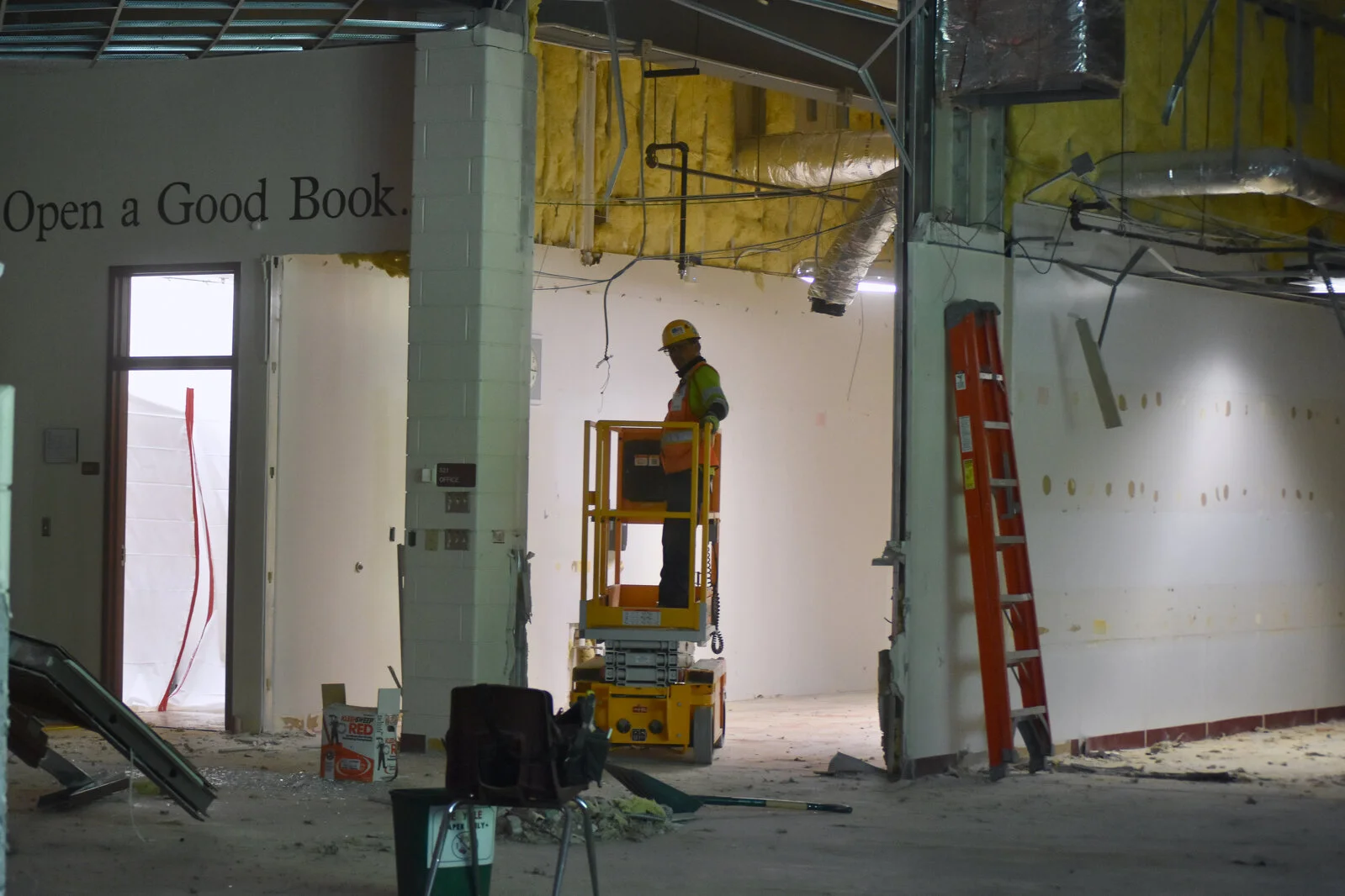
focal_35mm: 82
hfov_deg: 24.6
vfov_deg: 16.6
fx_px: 3082
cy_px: 448
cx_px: 672
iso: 1250
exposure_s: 1/60
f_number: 4
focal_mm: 55
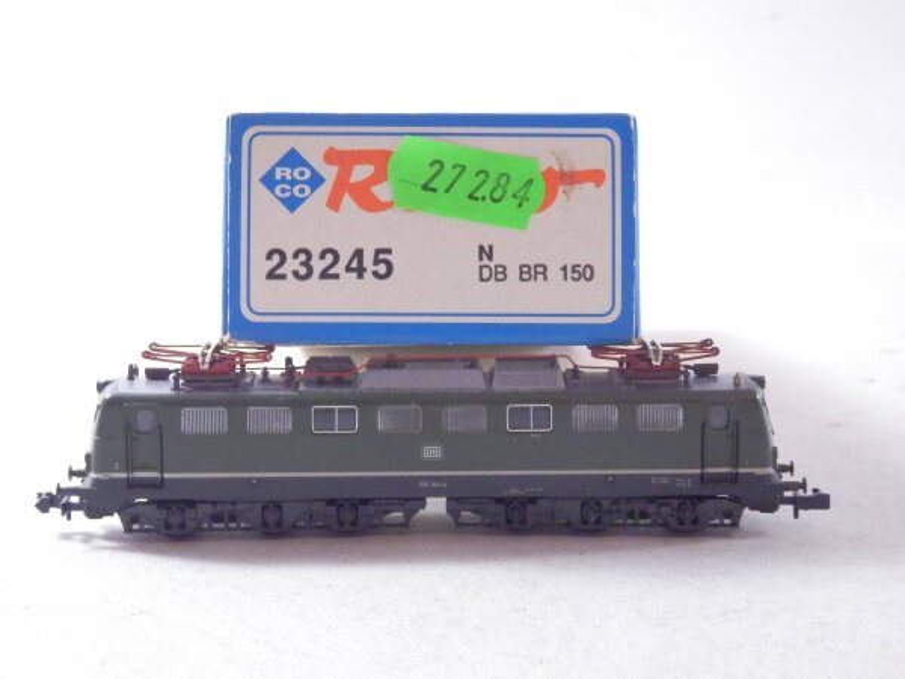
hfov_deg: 29.4
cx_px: 452
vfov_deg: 22.3
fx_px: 1726
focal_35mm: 66
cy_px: 340
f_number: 4.4
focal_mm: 11.9
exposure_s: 1/160
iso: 1600
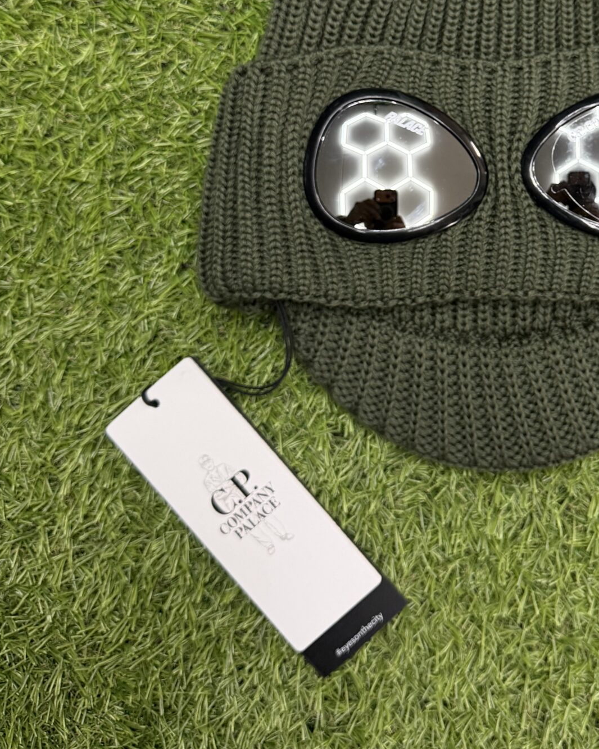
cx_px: 486
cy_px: 187
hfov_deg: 32.4
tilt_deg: -86.6
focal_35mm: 45
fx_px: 997
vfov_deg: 40.0
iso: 250
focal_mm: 6.76
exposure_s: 1/100
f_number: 1.78
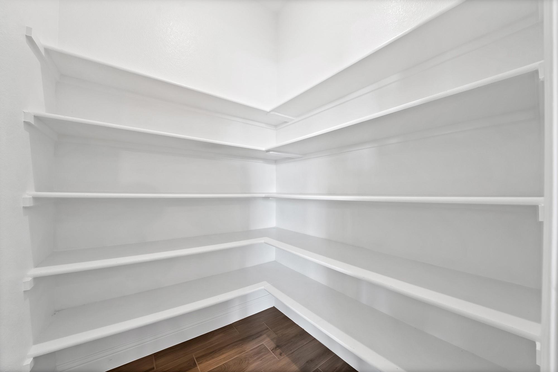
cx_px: 279
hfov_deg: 112.6
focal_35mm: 12
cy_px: 186
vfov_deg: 90.0
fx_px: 186
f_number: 9
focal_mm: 12
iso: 640
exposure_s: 1.6
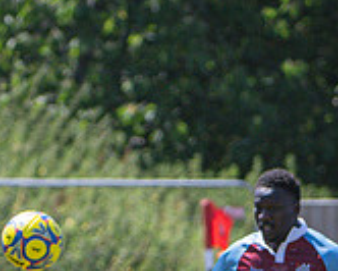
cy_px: 296
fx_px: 14474
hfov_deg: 1.3
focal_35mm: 1446
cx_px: 90
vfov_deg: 1.1
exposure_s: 1/2500
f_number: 4
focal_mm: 200
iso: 400
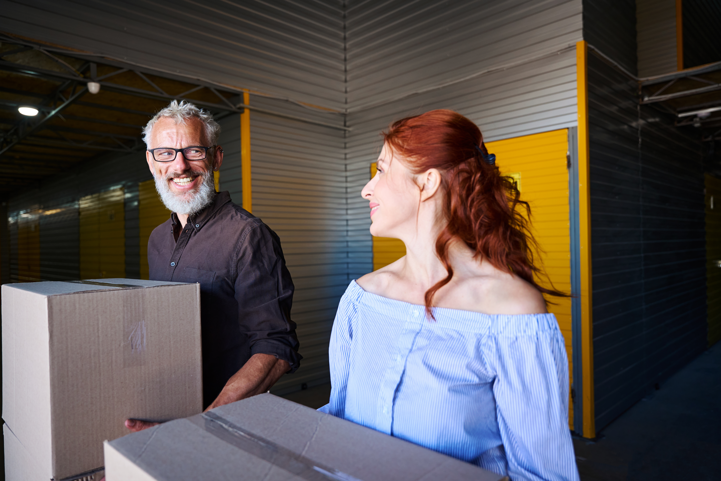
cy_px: 240
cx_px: 360
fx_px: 481
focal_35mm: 24
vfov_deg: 53.1
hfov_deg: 73.7
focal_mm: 24
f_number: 2.8
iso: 500
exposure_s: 1/250
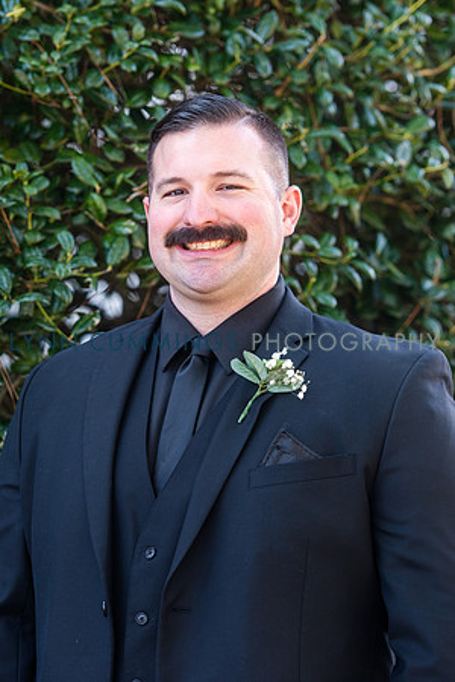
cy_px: 341
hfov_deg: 7.3
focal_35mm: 187
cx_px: 196
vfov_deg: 11.0
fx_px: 3552
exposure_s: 1/250
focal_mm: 125
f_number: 3.5
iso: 160
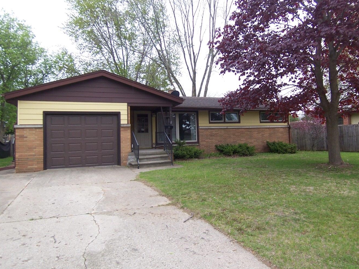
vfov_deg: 51.3
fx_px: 280
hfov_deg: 65.2
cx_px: 195
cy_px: 125
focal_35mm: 27
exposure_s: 1/80
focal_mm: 3.8
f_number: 2.8
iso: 64
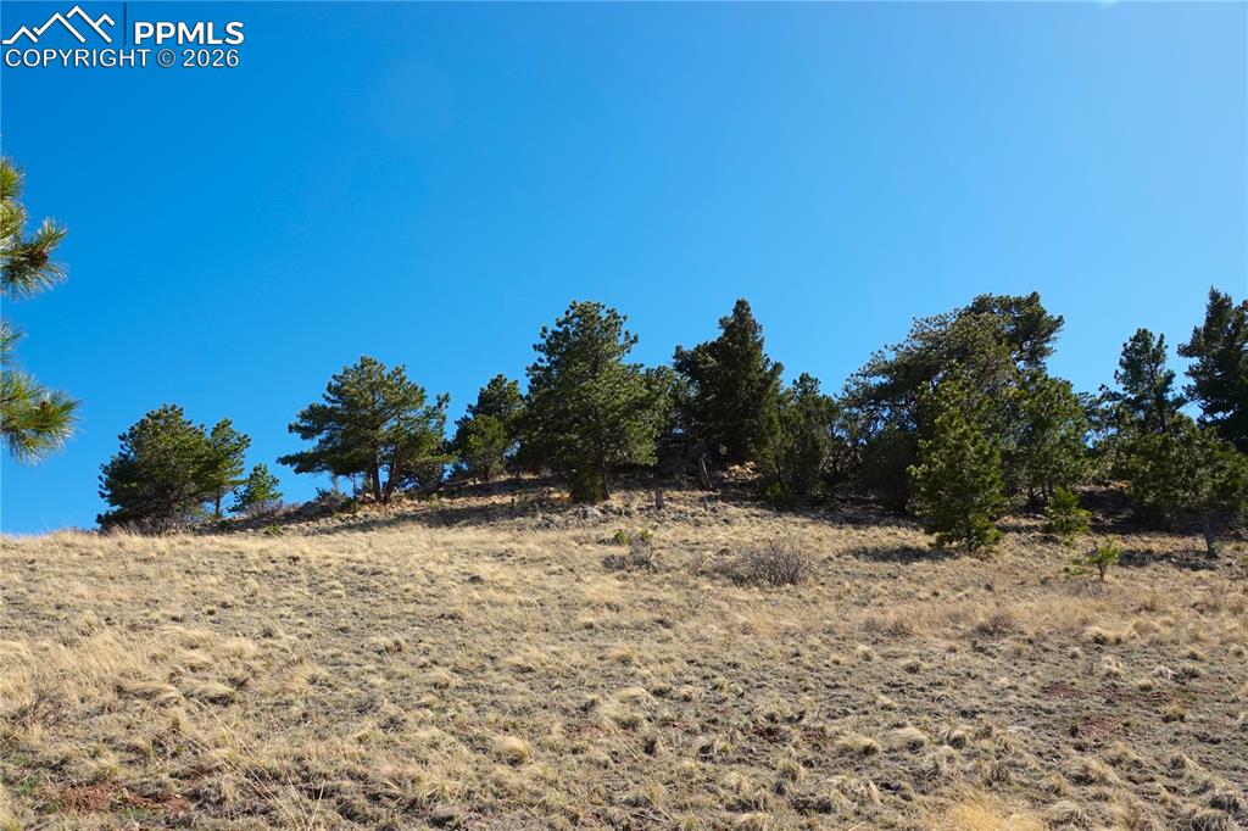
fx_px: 1074
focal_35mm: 31
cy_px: 416
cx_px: 624
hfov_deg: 60.3
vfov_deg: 42.3
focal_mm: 11.51
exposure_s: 1/640
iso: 100
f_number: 4
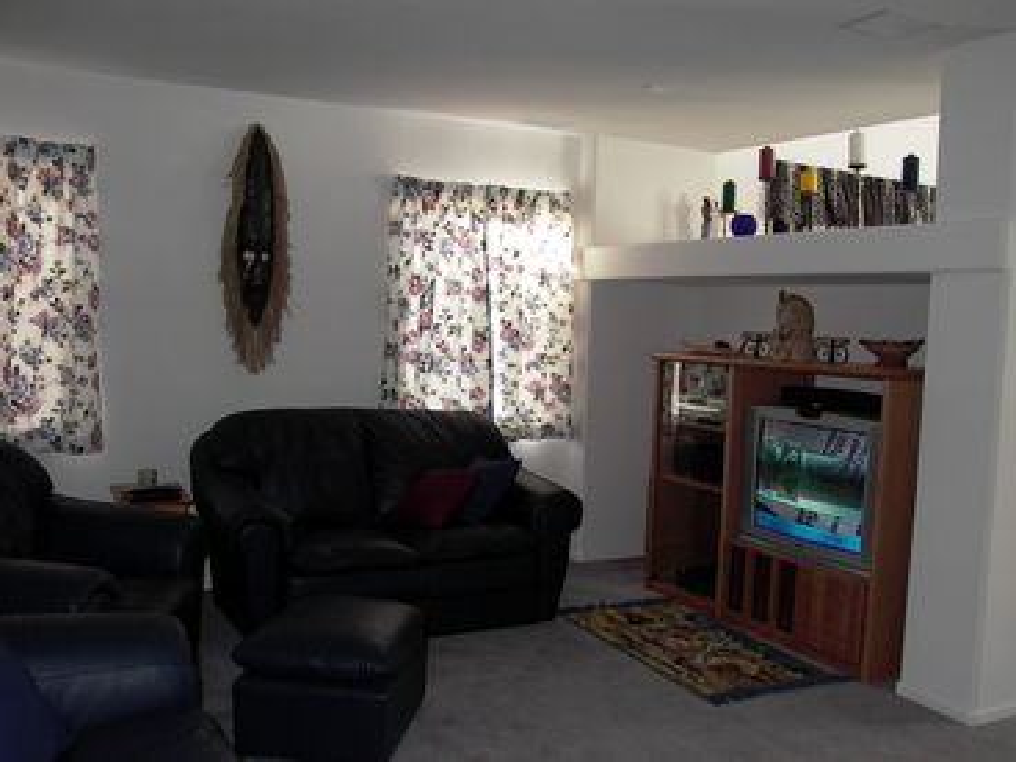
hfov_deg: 55.4
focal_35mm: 33
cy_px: 381
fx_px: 969
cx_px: 508
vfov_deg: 42.9
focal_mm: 7.13
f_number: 2.04
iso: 100
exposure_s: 1/89
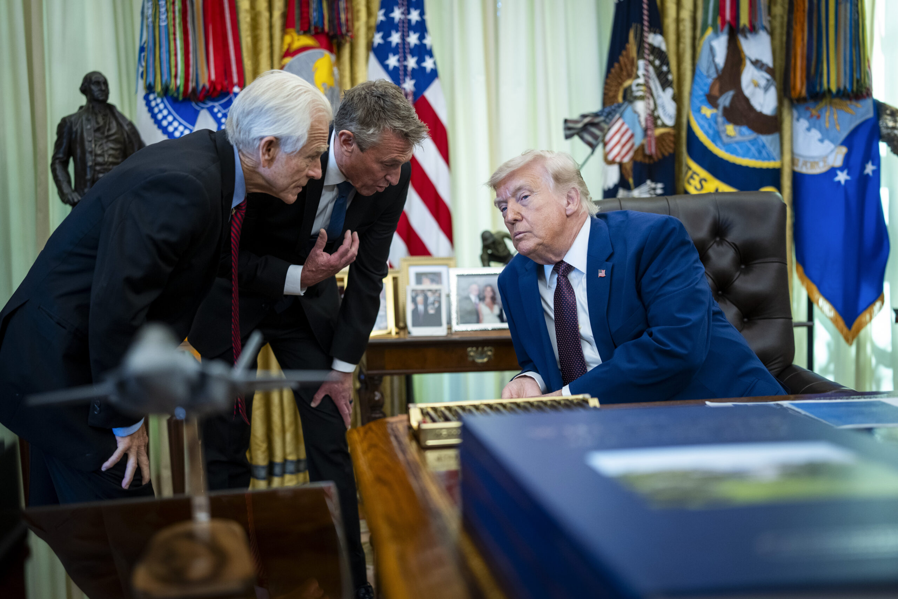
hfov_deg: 54.4
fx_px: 873
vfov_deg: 37.9
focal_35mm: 35
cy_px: 300
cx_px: 449
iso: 800
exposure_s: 1/250
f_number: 1.4
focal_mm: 35
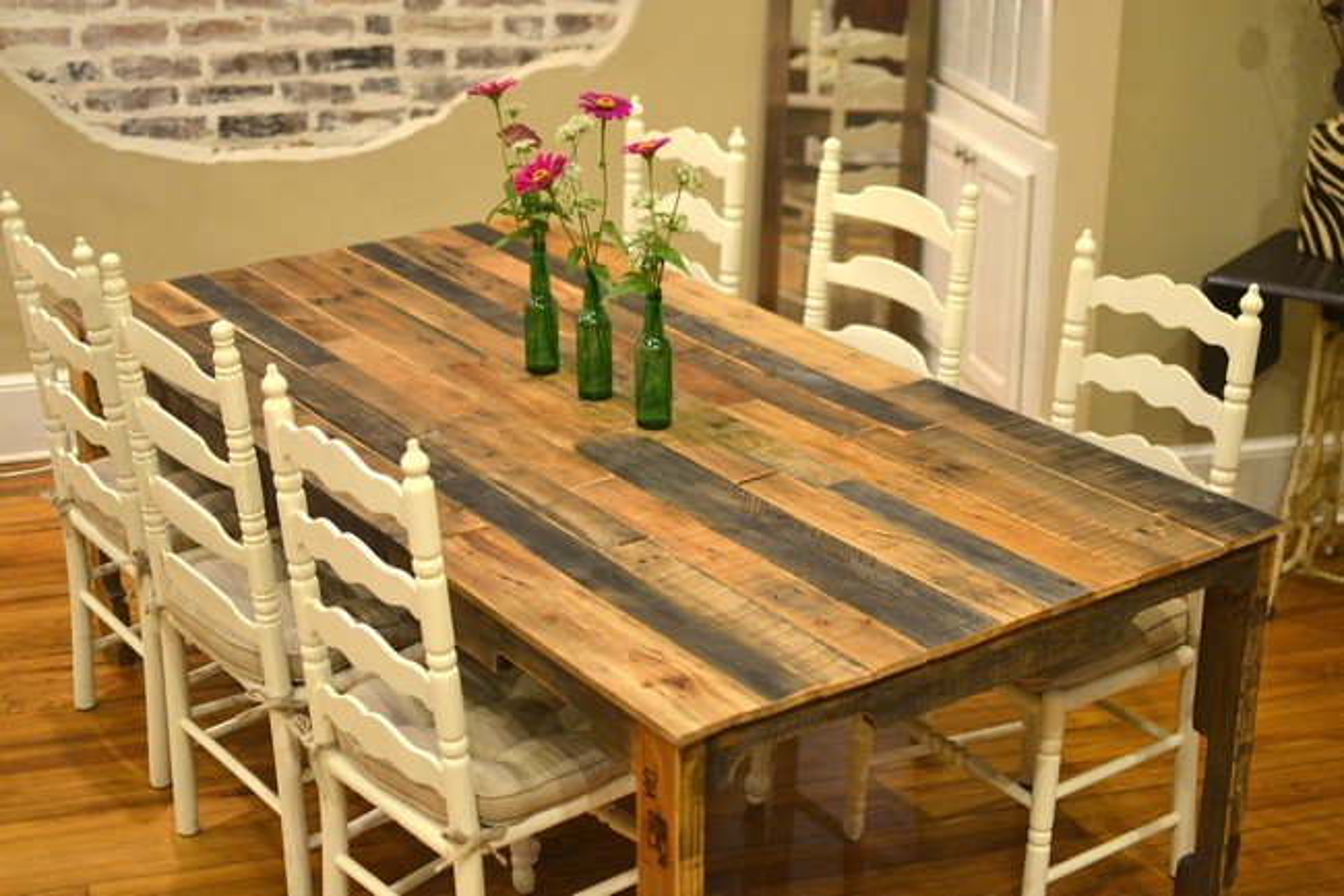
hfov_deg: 37.9
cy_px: 448
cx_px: 672
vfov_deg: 25.7
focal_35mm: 52
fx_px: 1959
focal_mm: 35
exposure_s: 1/60
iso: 720
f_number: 1.8
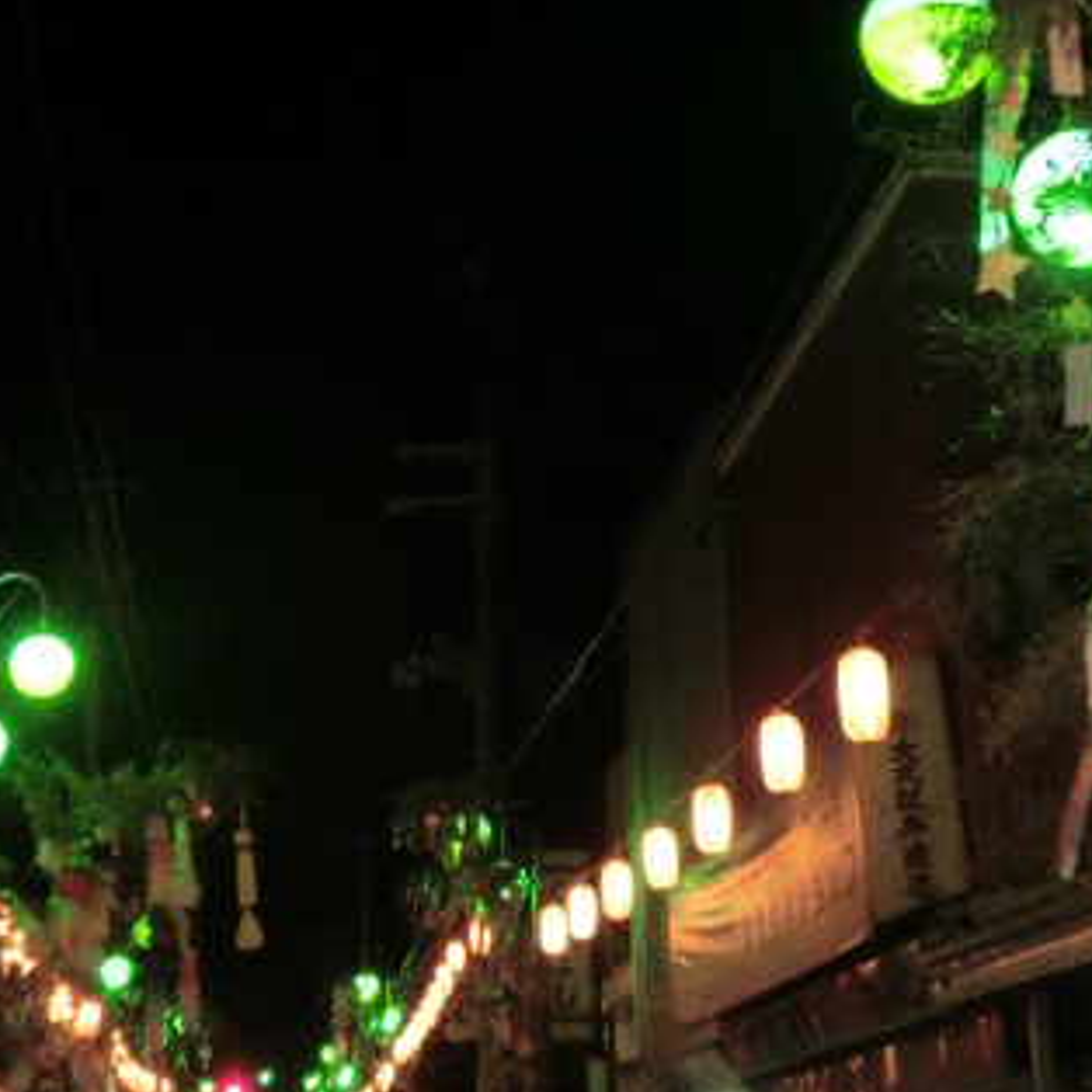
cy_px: 383
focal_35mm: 63
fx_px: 2248
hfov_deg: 27.3
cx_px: 449
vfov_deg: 27.2
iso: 400
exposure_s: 1/20
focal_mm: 5
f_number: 3
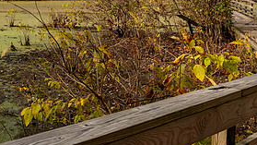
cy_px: 24
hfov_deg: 38.1
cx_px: 63
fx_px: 361
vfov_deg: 22.3
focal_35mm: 53
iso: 400
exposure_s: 1/640
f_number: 9
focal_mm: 24
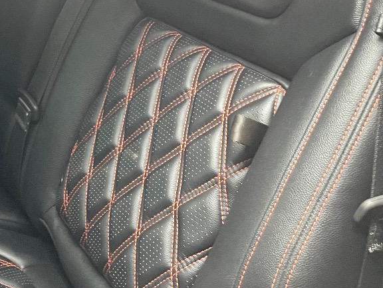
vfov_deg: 20.9
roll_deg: -4.1
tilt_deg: -6.2
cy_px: -70
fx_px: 719
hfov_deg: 28.2
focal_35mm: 65
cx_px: 11
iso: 800
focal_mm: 4.2
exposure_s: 1/30
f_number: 1.6
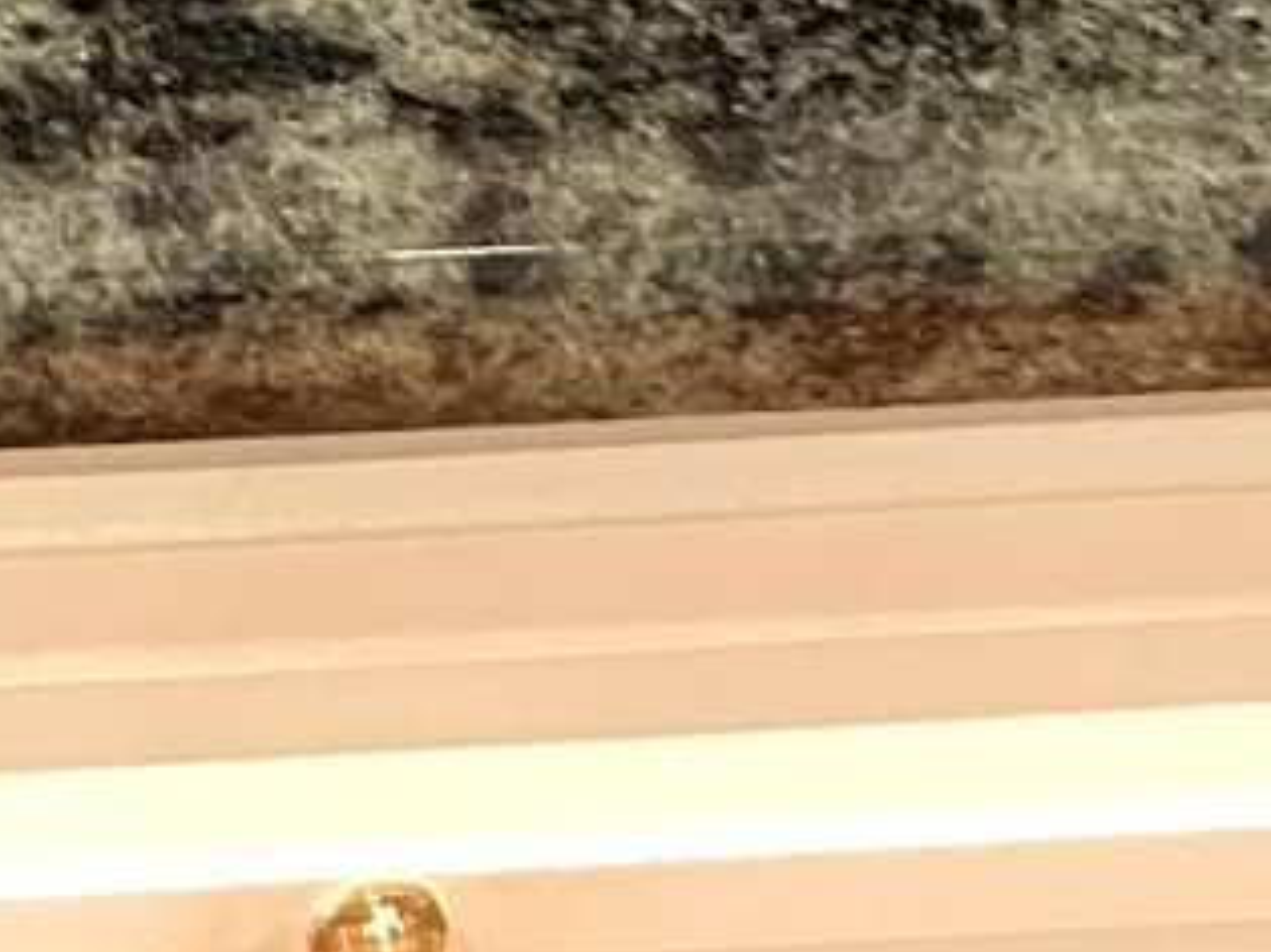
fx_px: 6056
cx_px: -1178
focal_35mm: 165
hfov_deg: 11.0
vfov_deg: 8.1
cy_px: -1501
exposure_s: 1/30
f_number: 1.5
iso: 1000
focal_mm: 5.7
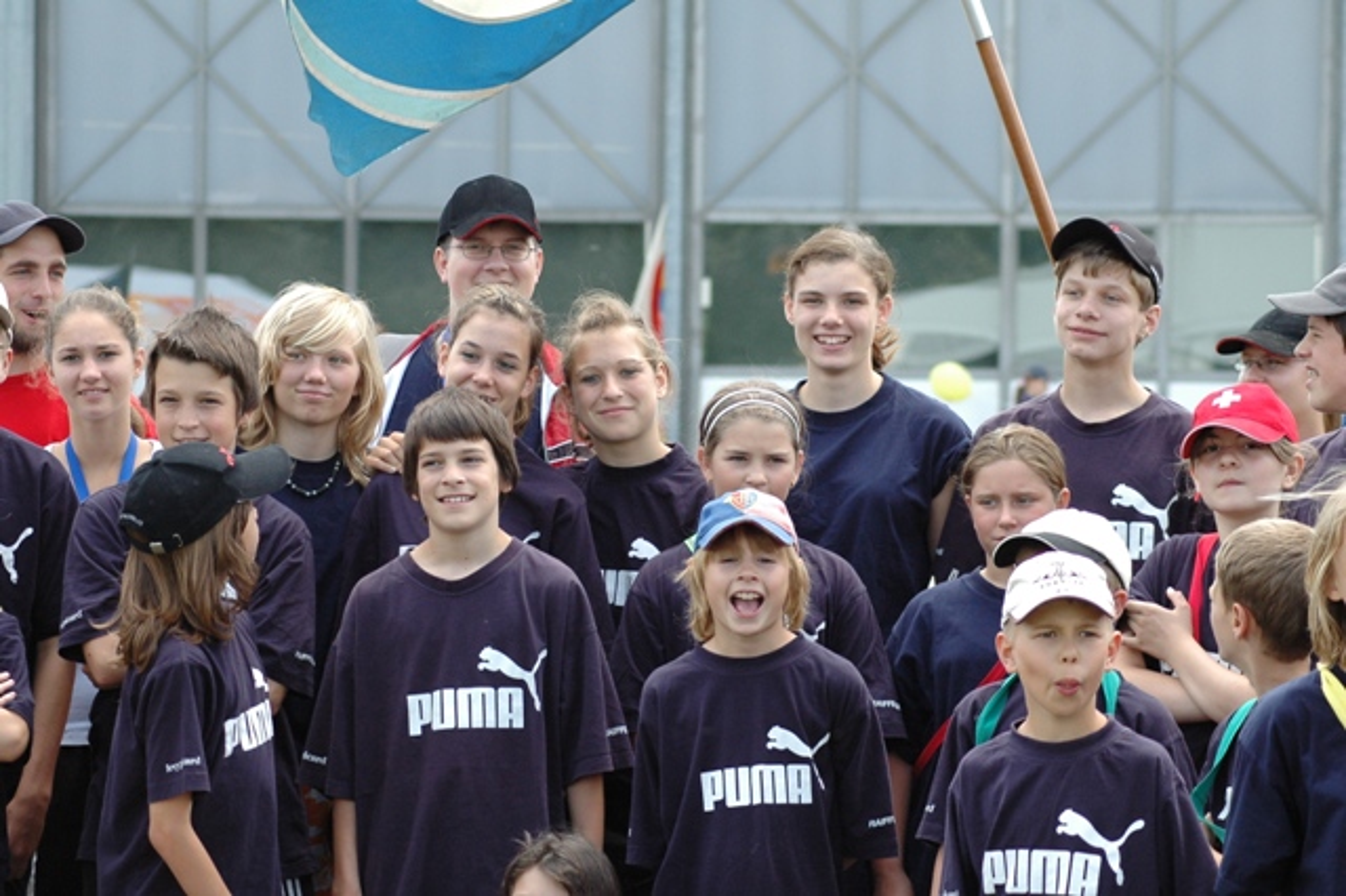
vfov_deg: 9.1
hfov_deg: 13.7
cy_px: 448
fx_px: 5605
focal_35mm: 150
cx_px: 673
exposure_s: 1/500
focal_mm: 100
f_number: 5.6
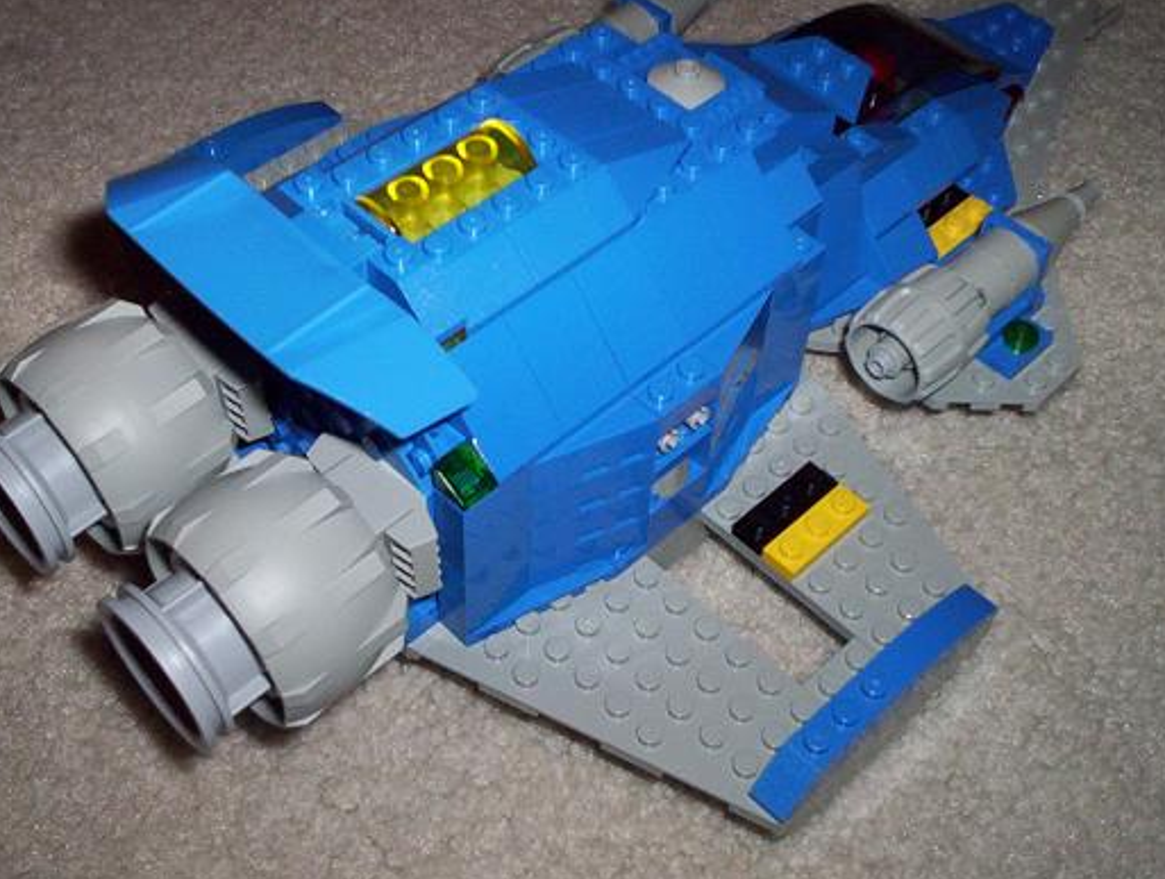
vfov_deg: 31.6
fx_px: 1551
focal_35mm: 46
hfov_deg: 41.1
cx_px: 553
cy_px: 405
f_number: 4.5
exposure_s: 1/60
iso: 140
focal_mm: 4.99
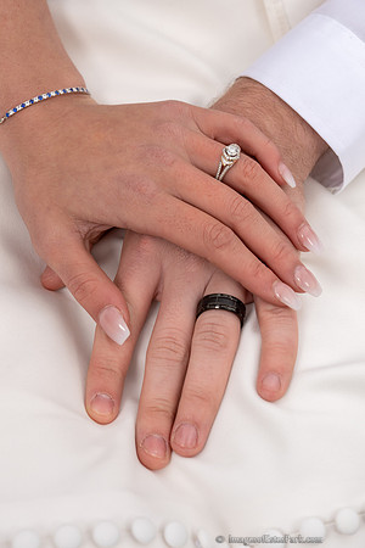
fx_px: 1065
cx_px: 182
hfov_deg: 19.5
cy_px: 274
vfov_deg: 28.8
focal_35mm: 70
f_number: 7.1
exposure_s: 1/125
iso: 100
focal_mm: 70
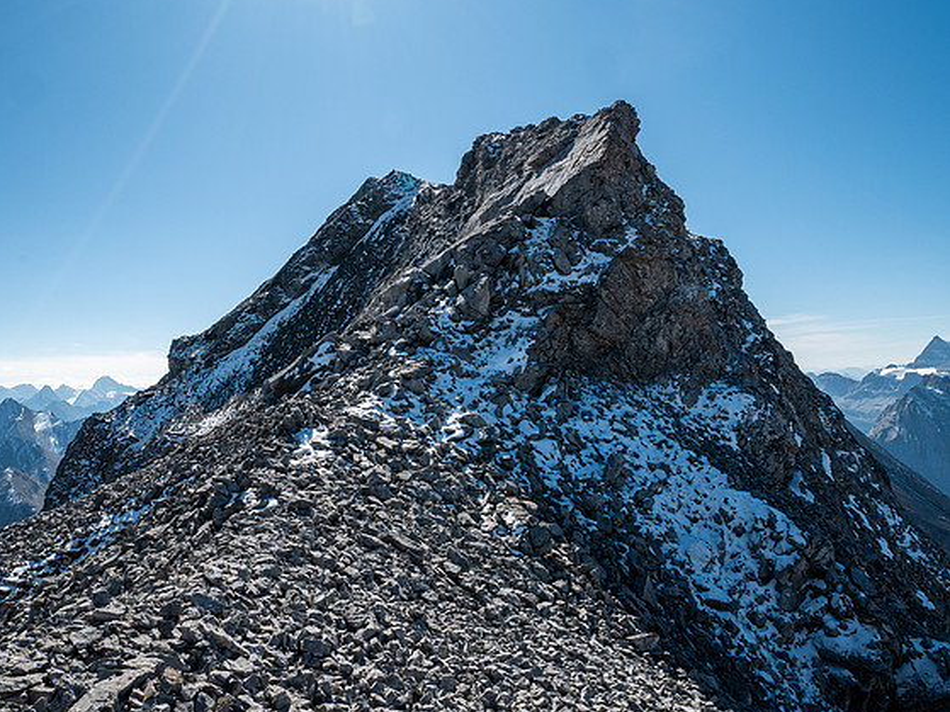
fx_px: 741
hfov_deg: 65.3
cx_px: 459
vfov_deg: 51.3
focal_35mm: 27
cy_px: 358
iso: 200
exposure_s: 1/400
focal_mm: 13
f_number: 8
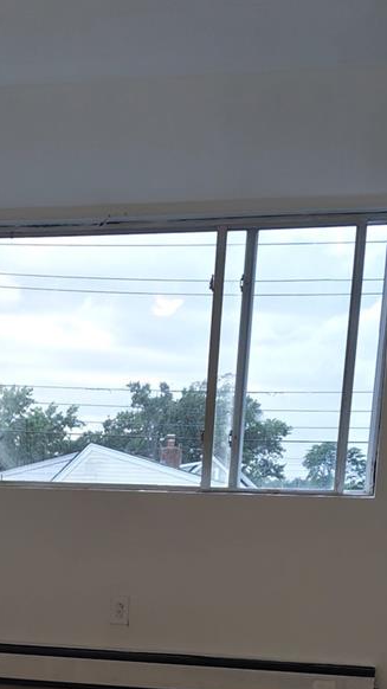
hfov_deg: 16.9
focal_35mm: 69
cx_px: -41
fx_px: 1260
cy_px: 719
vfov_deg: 28.3
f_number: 1.88
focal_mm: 5.56
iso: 98
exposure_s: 1/100
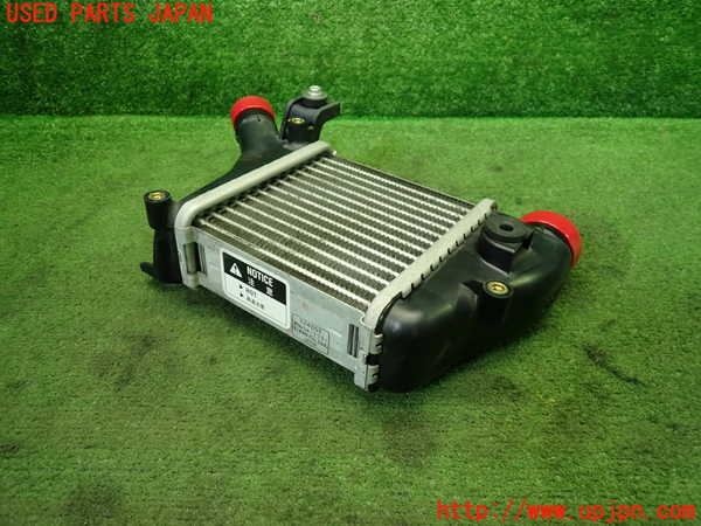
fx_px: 506
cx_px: 350
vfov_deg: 54.9
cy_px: 263
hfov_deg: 69.4
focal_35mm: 25
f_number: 2
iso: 200
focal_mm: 4.5
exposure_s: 1/50
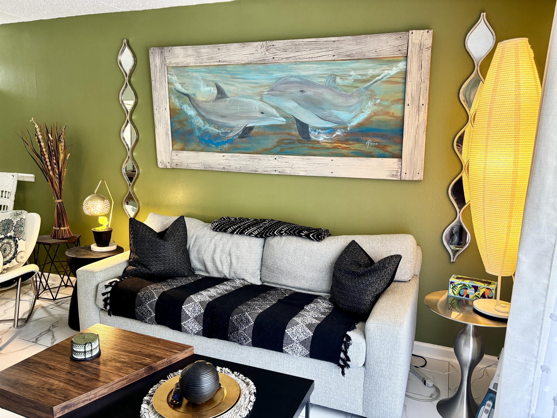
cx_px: 278
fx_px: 418
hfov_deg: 67.3
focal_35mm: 26
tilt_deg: -9.9
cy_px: 209
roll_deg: -1.3
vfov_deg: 53.1
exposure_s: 1/60
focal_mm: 5.96
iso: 200
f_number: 1.6
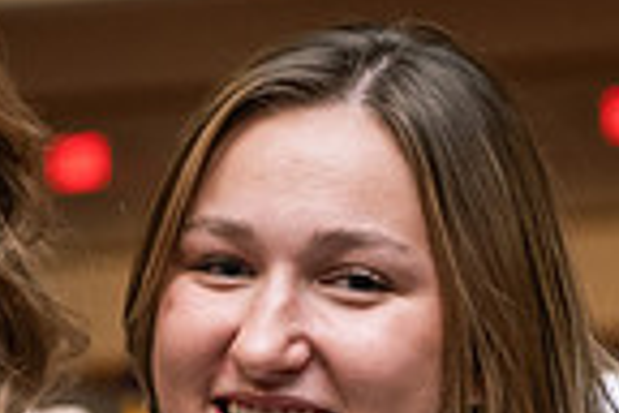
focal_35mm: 249
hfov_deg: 8.2
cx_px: 13
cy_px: 566
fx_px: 4281
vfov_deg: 5.5
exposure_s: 1/200
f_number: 3.5
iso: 1600
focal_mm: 62
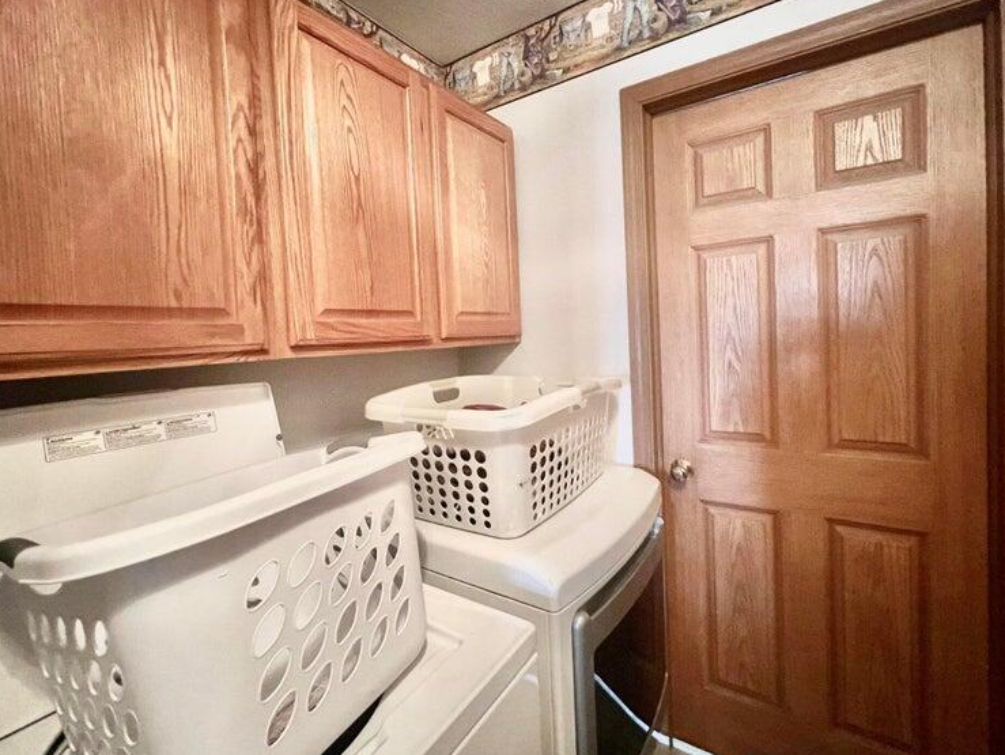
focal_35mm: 15
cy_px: 354
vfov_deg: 81.7
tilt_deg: -2.9
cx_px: 507
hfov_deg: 98.1
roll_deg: +2.7
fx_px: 436
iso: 800
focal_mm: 1.57
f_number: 1.8
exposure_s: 1/30
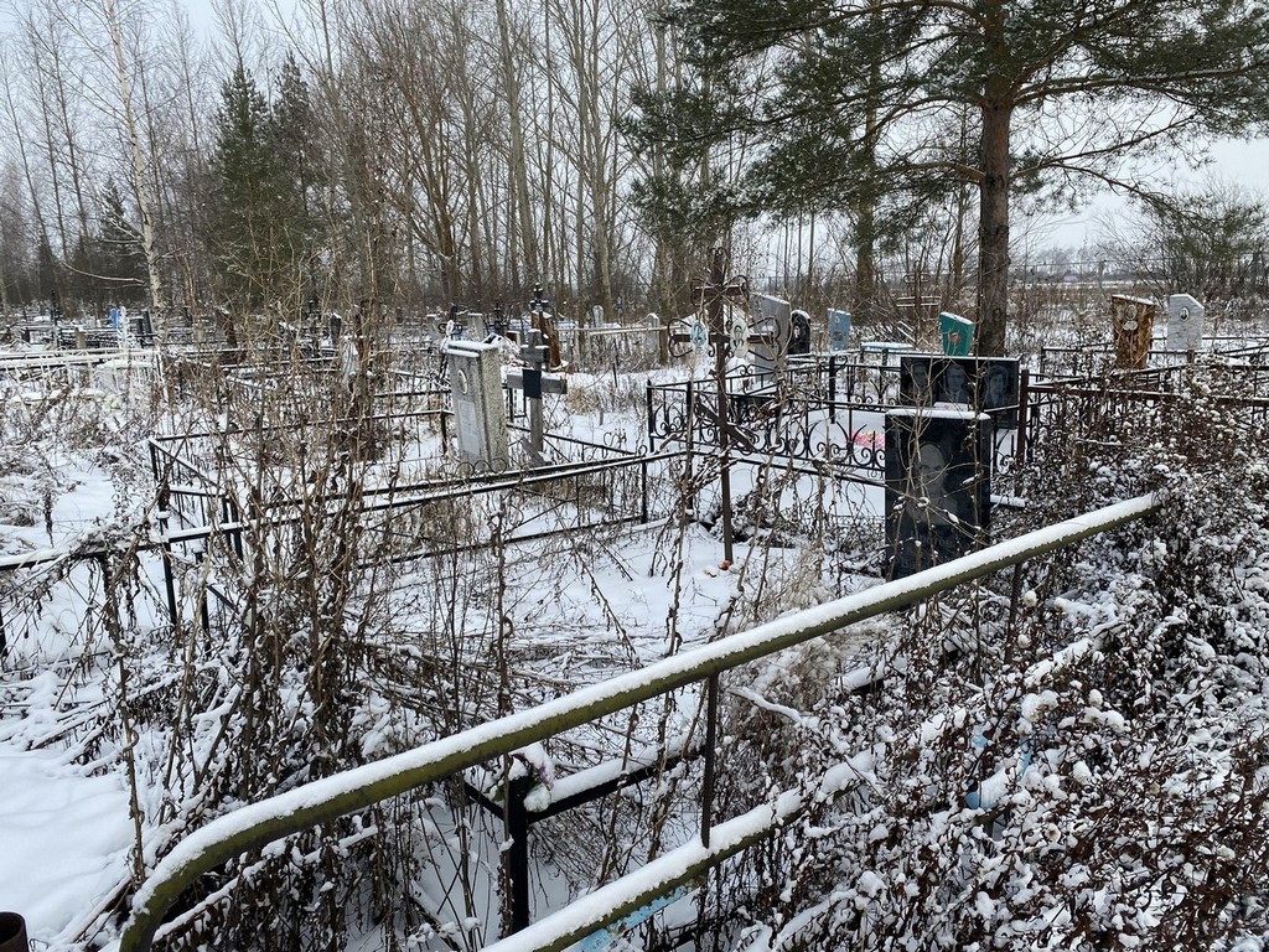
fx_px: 953
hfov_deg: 67.3
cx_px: 634
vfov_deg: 53.1
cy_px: 476
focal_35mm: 26
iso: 32
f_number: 1.8
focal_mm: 4.25
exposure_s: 1/1135
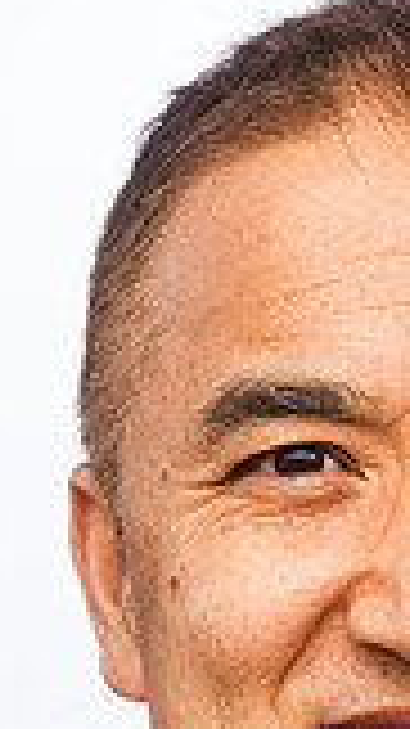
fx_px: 4276
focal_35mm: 221
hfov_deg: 5.5
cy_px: 909
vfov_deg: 9.6
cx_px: 437
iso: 100
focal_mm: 76
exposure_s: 1/250
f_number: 4.5
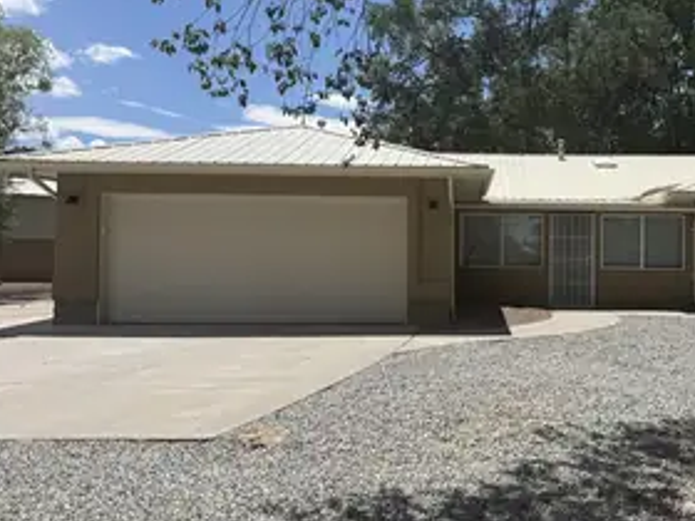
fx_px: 723
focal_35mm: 36
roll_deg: -1.1
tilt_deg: +1.9
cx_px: 494
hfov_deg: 49.9
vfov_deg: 39.6
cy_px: 229
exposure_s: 1/6173
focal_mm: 6.76
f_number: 1.78
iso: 80
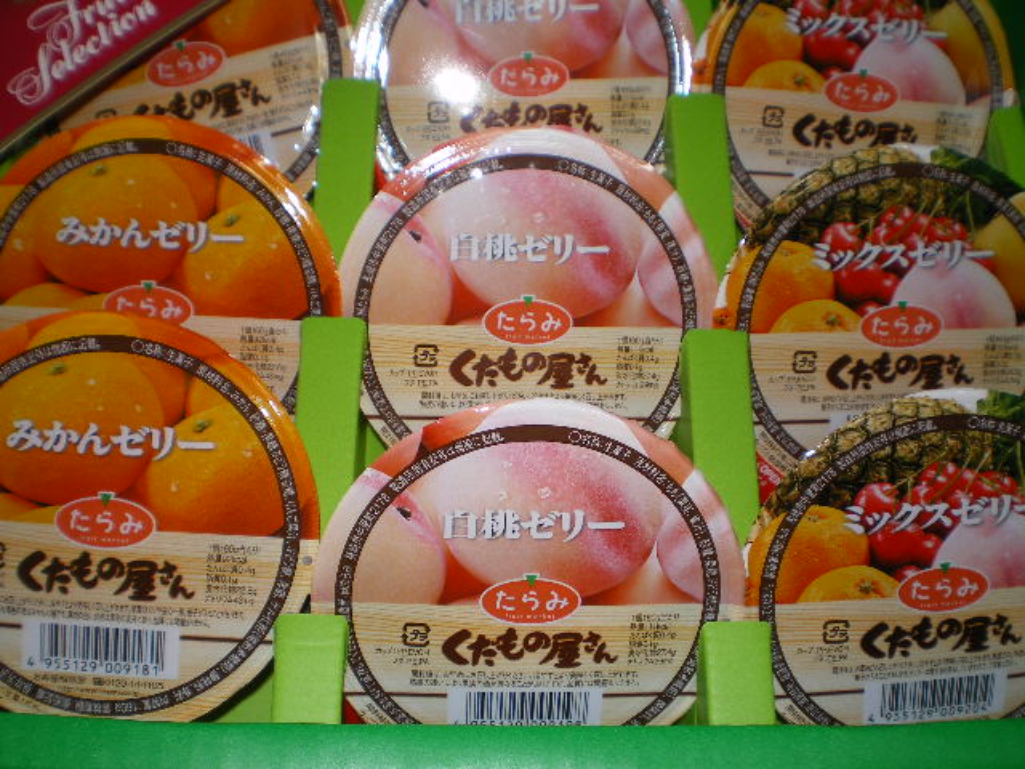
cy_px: 384
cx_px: 512
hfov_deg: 49.0
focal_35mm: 38
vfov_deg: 37.7
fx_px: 1125
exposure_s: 1/30
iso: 64
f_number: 4.6
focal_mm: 6.3
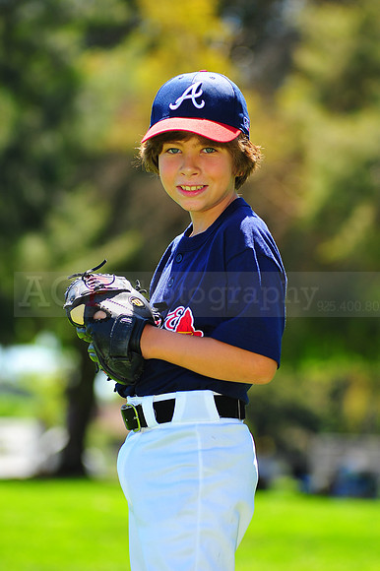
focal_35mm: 180
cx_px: 190
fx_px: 2853
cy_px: 286
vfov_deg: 11.4
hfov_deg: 7.6
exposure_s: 1/400
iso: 200
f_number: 5
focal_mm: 180
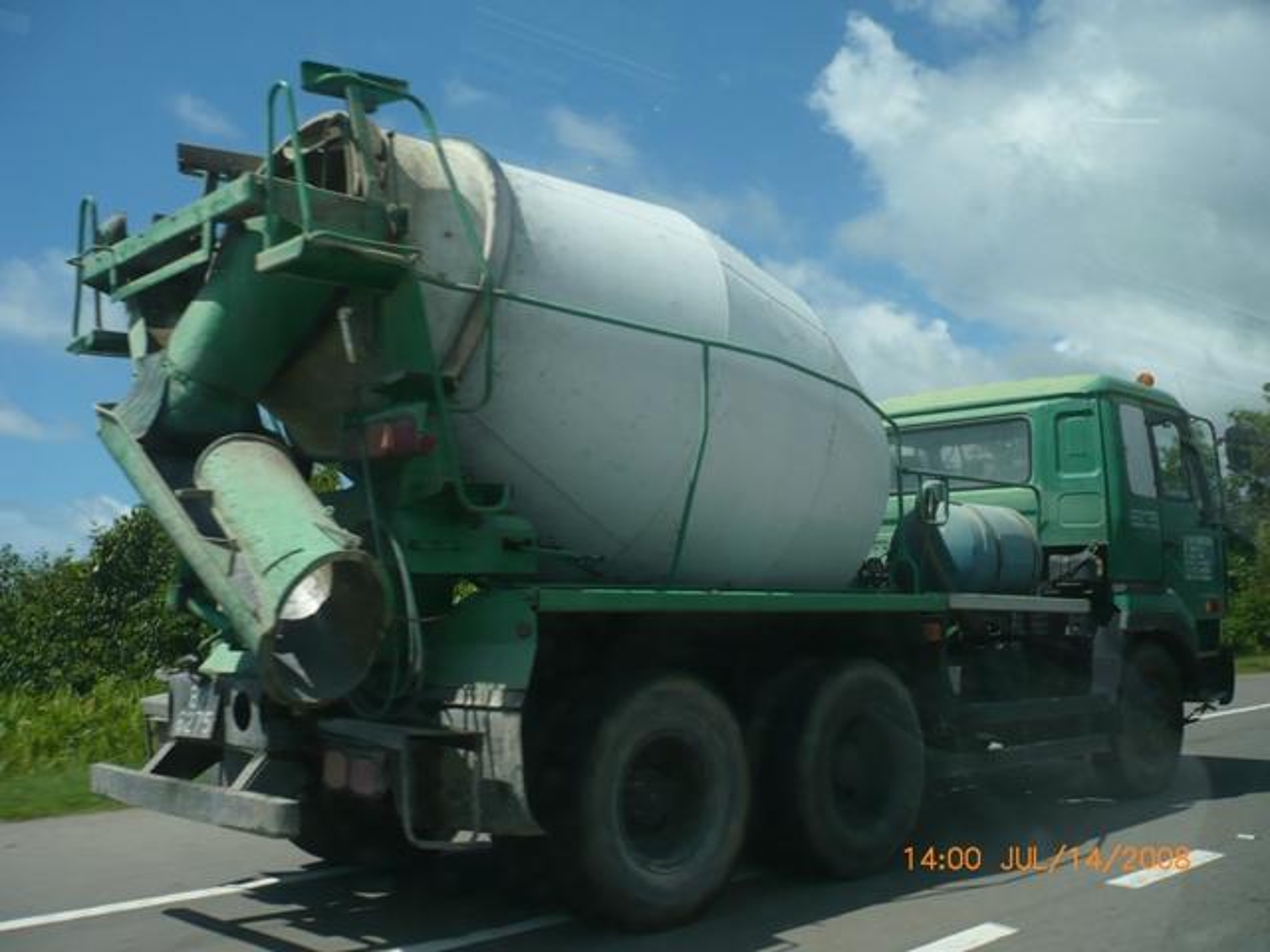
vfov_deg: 40.7
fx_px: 1284
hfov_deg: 52.6
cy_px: 476
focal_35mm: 35
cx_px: 635
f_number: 8
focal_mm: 5.8
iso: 100
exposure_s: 1/250
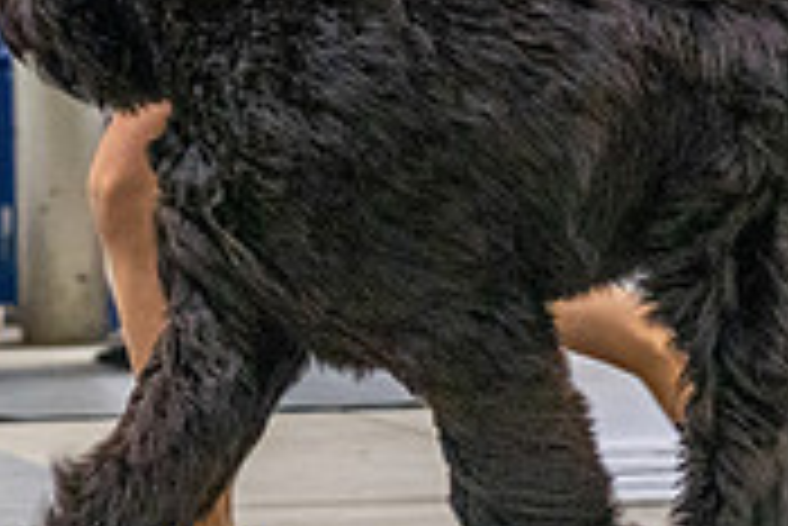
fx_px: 6616
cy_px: -83
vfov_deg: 4.5
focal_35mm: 302
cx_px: 167
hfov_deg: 6.8
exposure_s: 1/320
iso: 6400
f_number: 3.2
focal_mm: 91
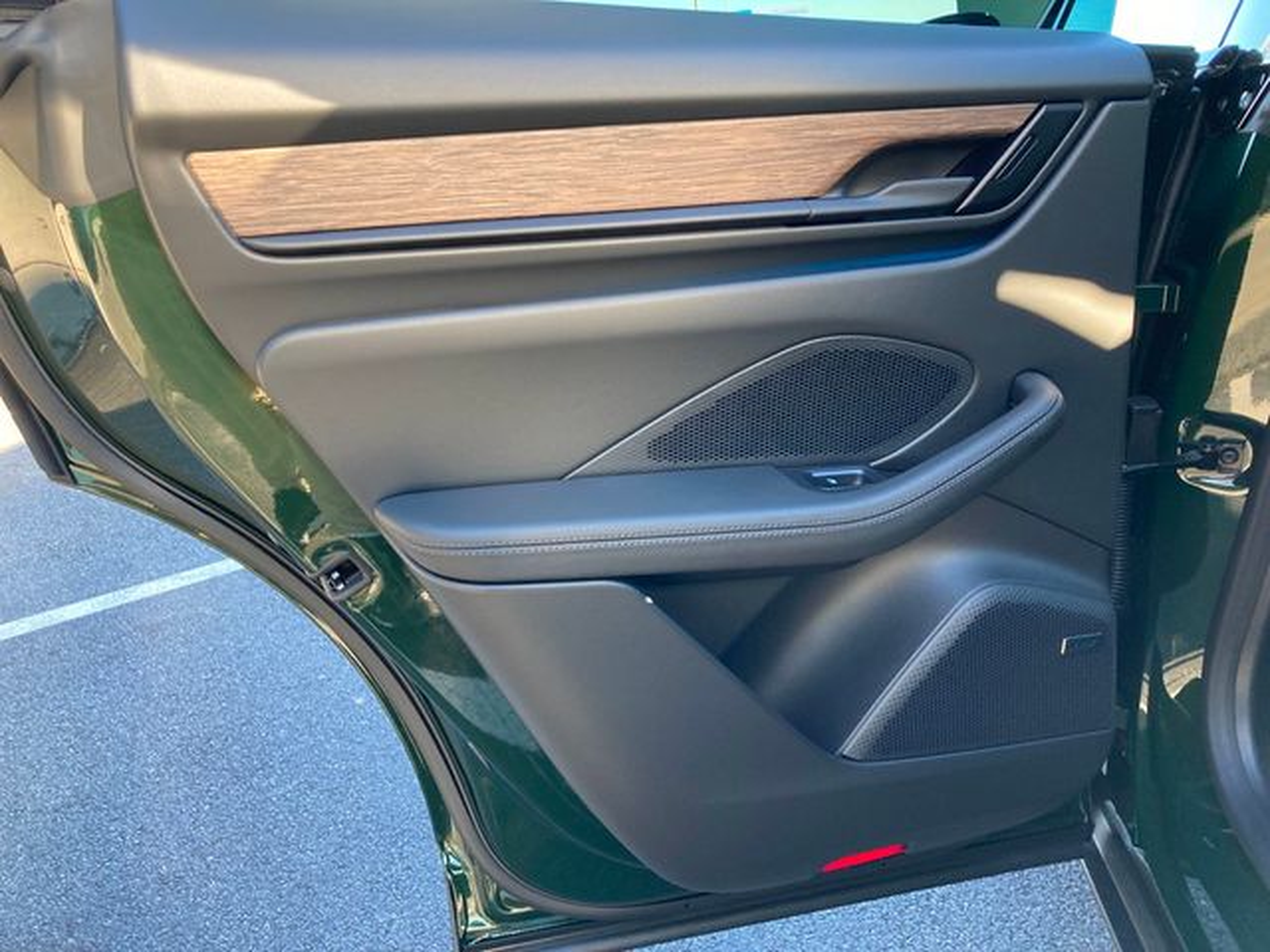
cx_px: 635
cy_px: 476
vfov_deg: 49.7
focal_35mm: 28
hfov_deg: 63.4
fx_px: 1027
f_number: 1.8
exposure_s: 1/106
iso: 80
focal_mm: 3.99
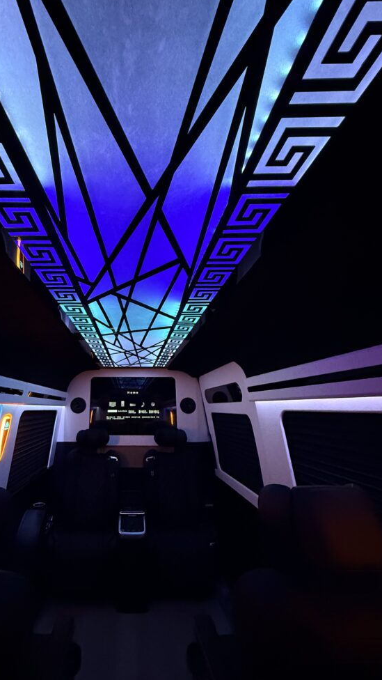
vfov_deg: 99.4
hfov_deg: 65.5
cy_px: 341
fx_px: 288
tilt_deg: +12.5
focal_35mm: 16
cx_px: 130
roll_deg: +0.1
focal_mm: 2.22
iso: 640
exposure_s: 1/59
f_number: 2.2
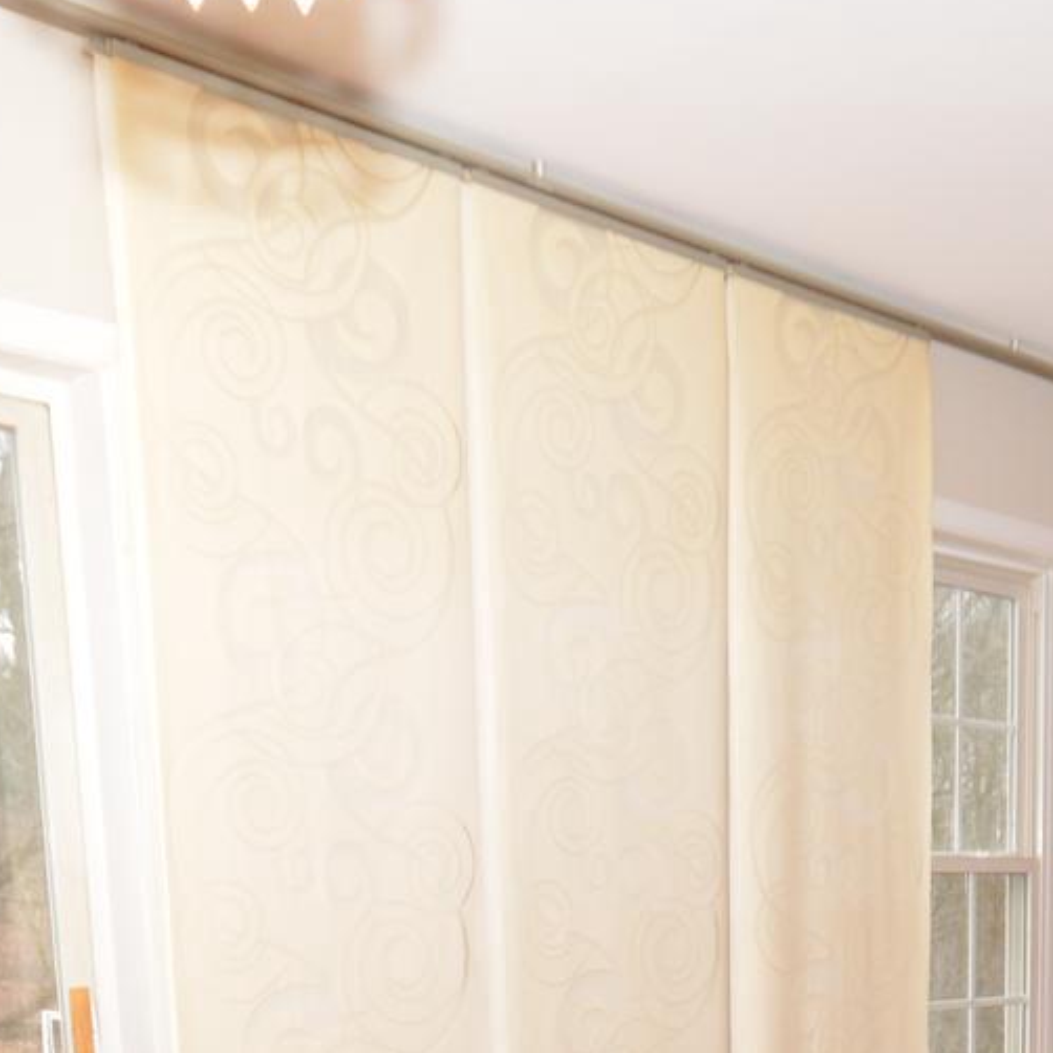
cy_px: 1268
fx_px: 1790
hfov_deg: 32.2
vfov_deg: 28.5
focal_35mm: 52
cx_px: 774
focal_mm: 10
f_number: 7.1
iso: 1000
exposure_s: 1/60
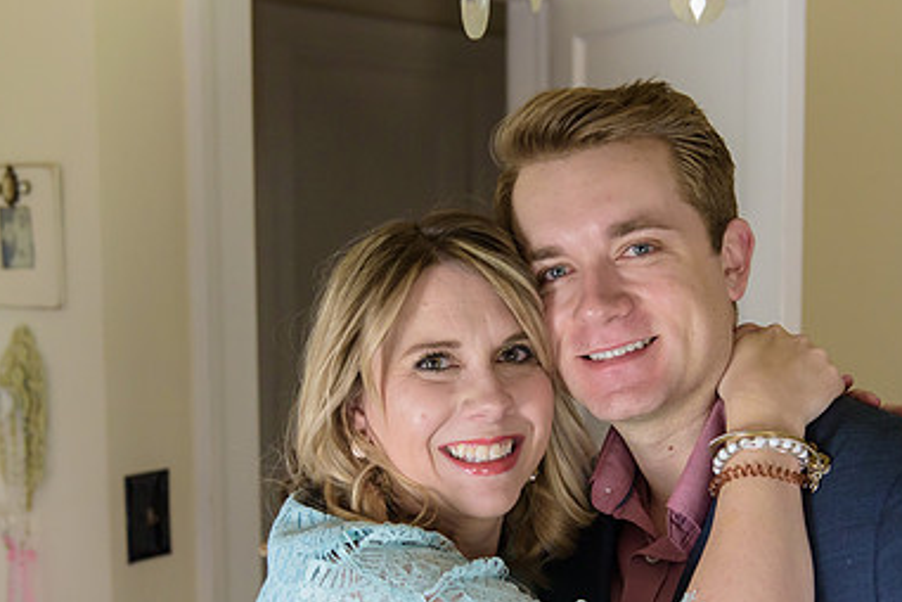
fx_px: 1603
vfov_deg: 21.2
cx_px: 521
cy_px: 364
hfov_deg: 31.4
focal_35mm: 64
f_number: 3.2
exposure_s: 1/250
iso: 1600
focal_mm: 42
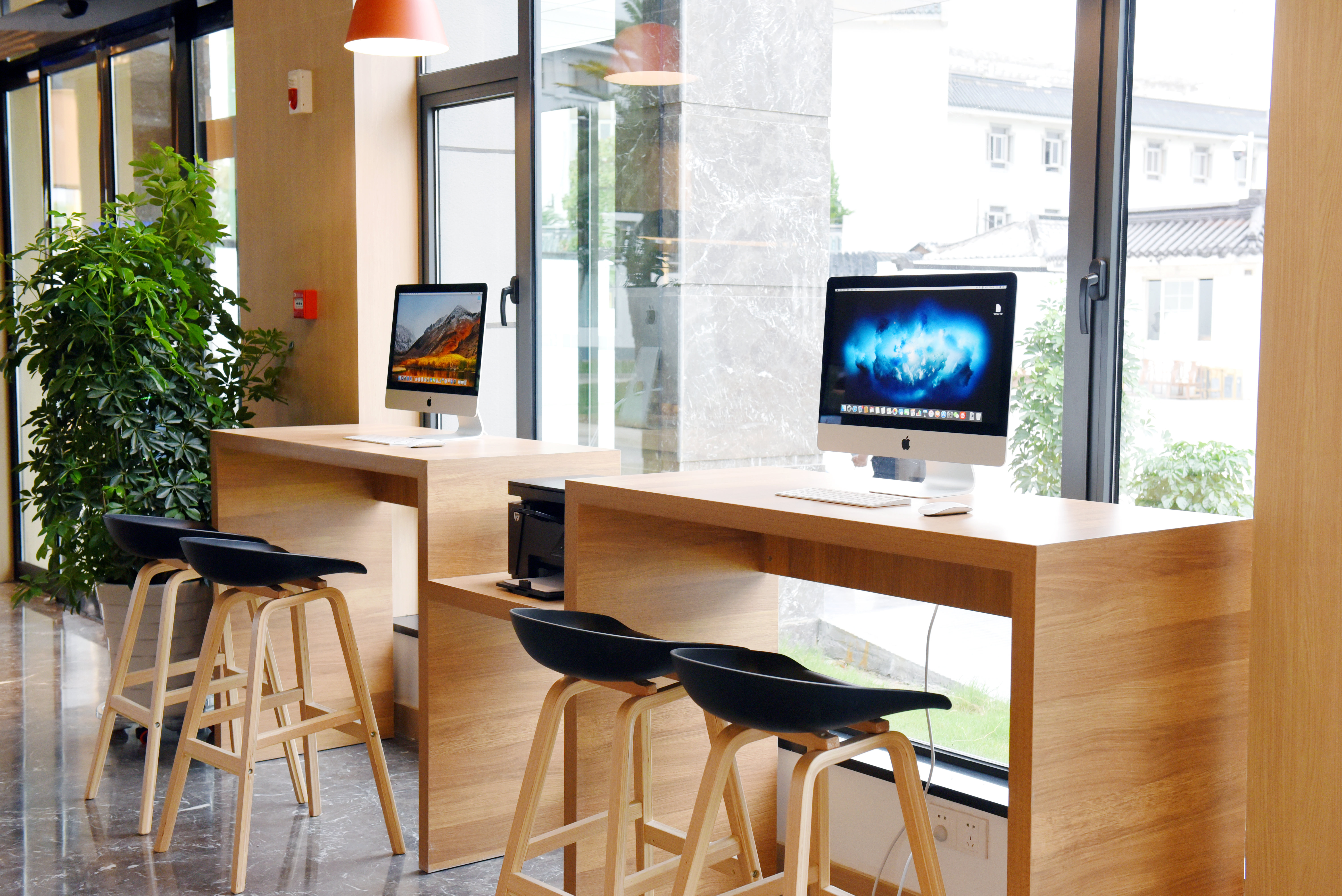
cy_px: 448
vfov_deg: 29.9
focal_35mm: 45
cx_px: 671
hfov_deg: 43.6
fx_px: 1678
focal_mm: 45
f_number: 6.3
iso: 1250
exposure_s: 1/100
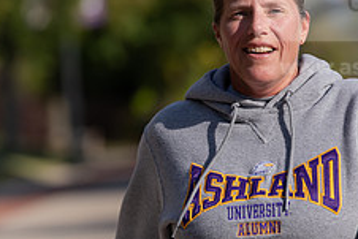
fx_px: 5105
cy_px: 101
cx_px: 208
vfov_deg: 2.7
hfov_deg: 4.0
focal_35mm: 513
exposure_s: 1/800
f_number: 4.5
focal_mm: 200
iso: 250
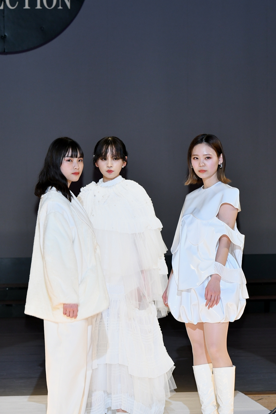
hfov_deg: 6.7
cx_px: 127
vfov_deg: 10.0
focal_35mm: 206
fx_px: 2369
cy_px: 258
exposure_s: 1/250
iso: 800
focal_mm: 100
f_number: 6.3
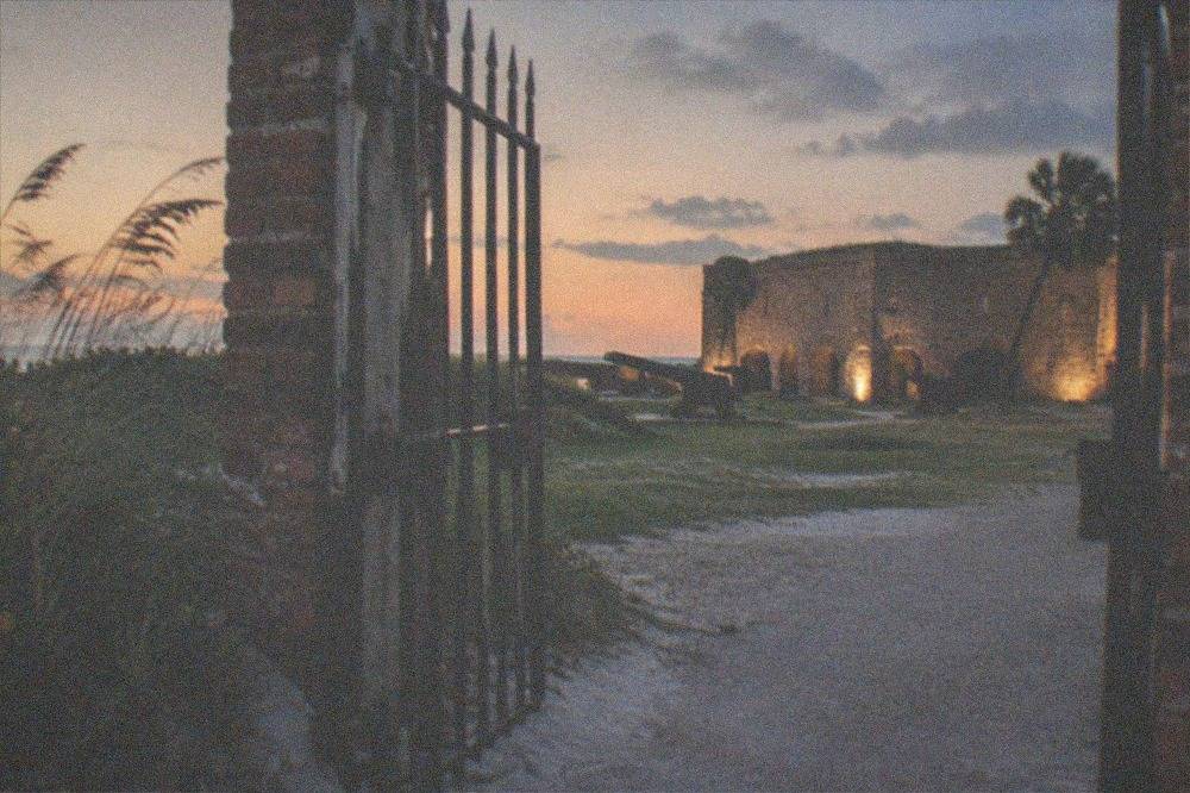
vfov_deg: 53.1
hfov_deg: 73.8
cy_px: 396
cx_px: 595
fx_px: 793
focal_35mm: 24
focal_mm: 24
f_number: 3.2
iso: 2500
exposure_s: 1/80
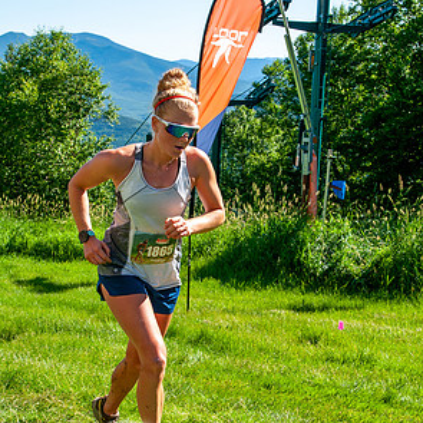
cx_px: 212
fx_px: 912
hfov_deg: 26.1
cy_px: 265
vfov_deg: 26.0
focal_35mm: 66
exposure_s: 1/400
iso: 200
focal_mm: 34
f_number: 8
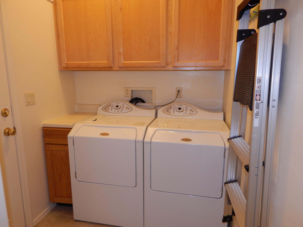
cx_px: 152
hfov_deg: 73.9
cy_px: 114
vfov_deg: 58.9
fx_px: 201
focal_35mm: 23
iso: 200
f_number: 3
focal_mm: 4
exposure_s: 1/30
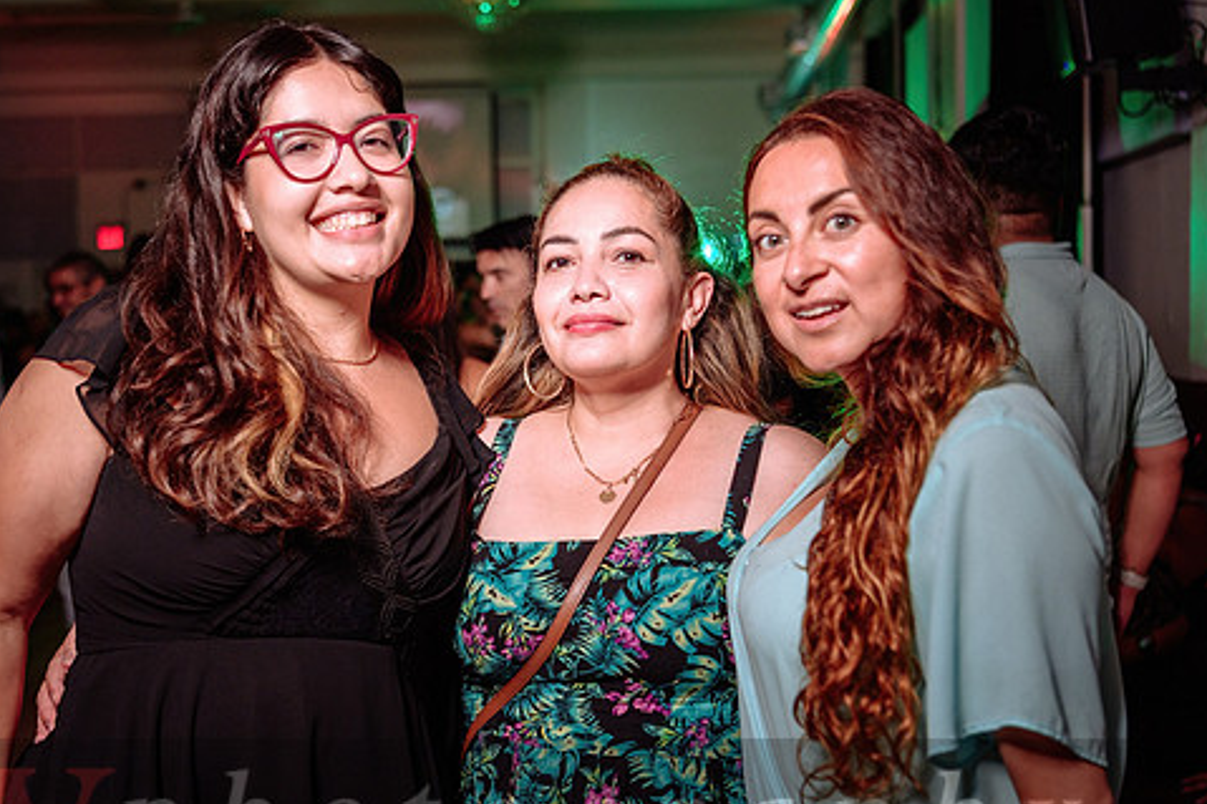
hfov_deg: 39.6
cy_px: 476
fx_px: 1676
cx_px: 600
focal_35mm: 50
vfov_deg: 26.9
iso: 800
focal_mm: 38
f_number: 2.8
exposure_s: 1/80
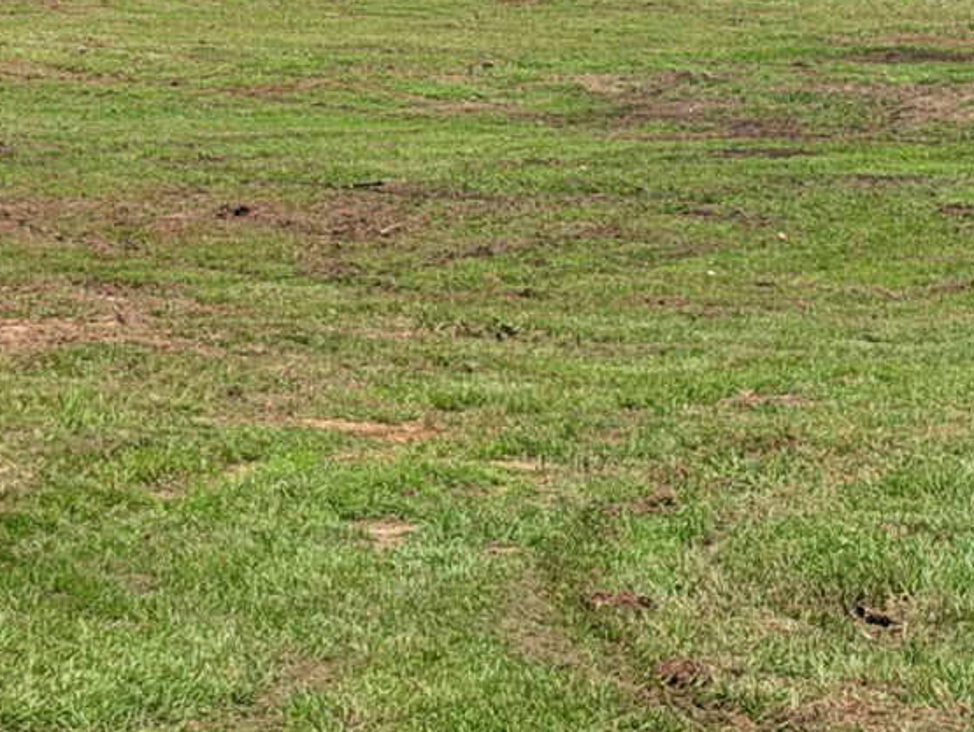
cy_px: -121
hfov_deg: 11.1
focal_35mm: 177
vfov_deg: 8.3
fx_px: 4984
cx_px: 198
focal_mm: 6.76
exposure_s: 1/7874
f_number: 1.78
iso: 64
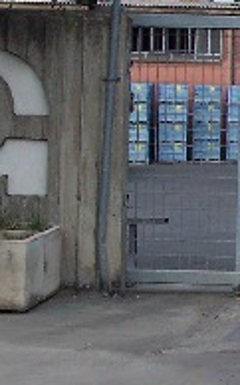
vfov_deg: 12.6
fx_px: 1740
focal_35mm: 166
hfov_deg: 7.5
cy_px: 91
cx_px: 522
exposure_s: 1/700
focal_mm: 8
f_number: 4.8
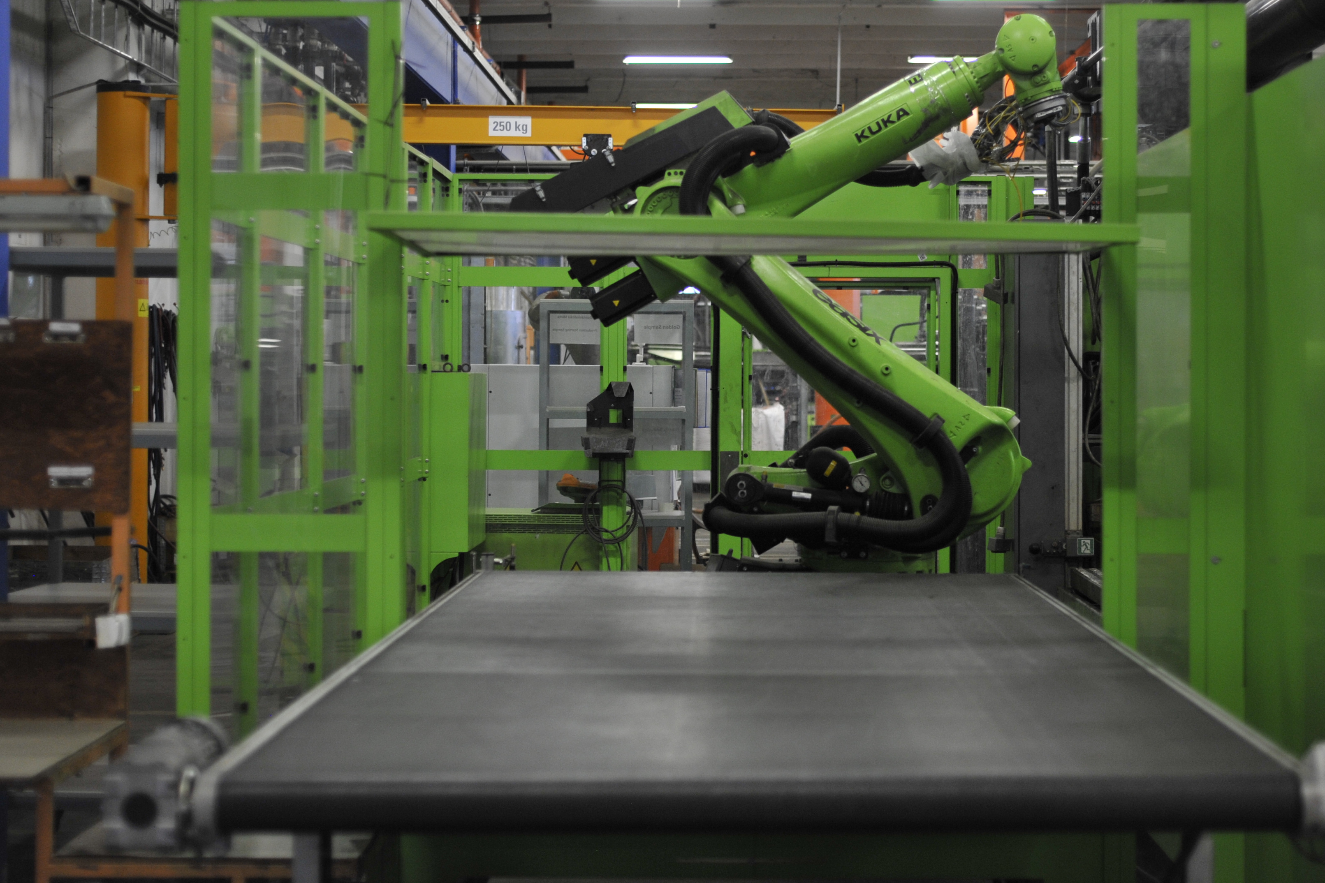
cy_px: 371
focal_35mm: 66
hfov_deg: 30.5
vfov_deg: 20.6
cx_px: 746
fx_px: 2429
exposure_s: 1/200
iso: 1000
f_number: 2.2
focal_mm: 50
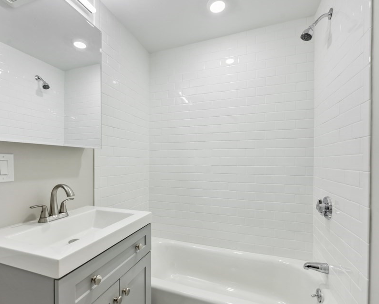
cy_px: 161
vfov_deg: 76.9
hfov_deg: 89.5
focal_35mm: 17
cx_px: 175
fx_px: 191
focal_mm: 14
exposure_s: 1/5
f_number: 8
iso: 100
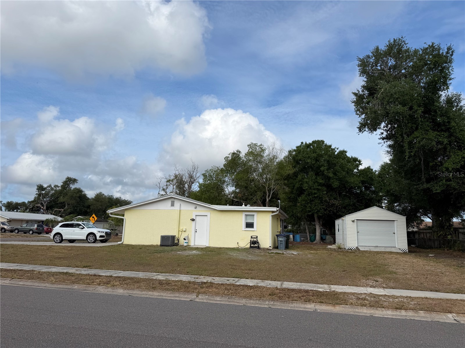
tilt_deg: +10.2
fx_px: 322
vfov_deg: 56.8
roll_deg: -0.9
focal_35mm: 24
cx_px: 232
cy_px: 174
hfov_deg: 71.6
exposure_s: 1/5714
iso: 80
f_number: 1.78
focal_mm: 6.76
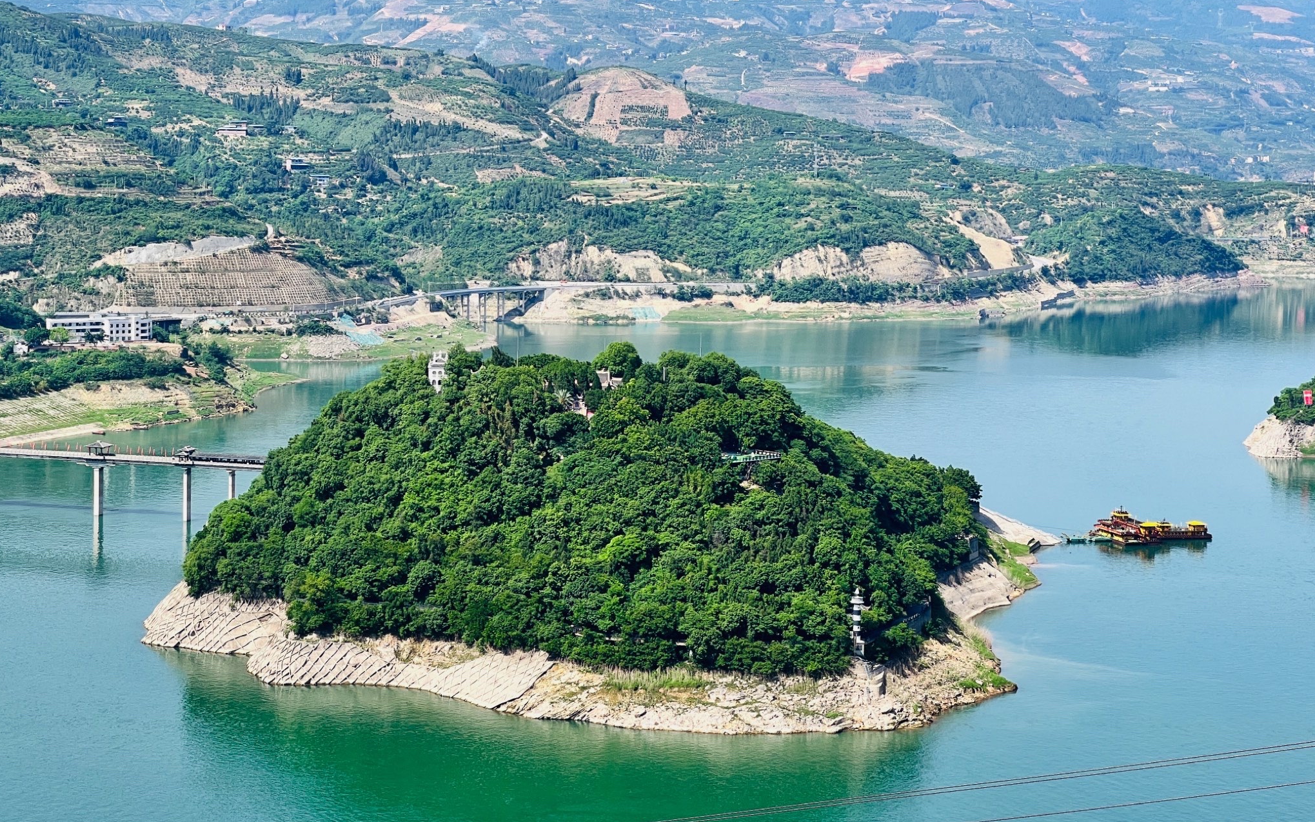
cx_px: 656
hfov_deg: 25.2
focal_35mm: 82
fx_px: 2938
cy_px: 332
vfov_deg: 15.9
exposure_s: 1/404
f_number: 2.8
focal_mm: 9
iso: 32
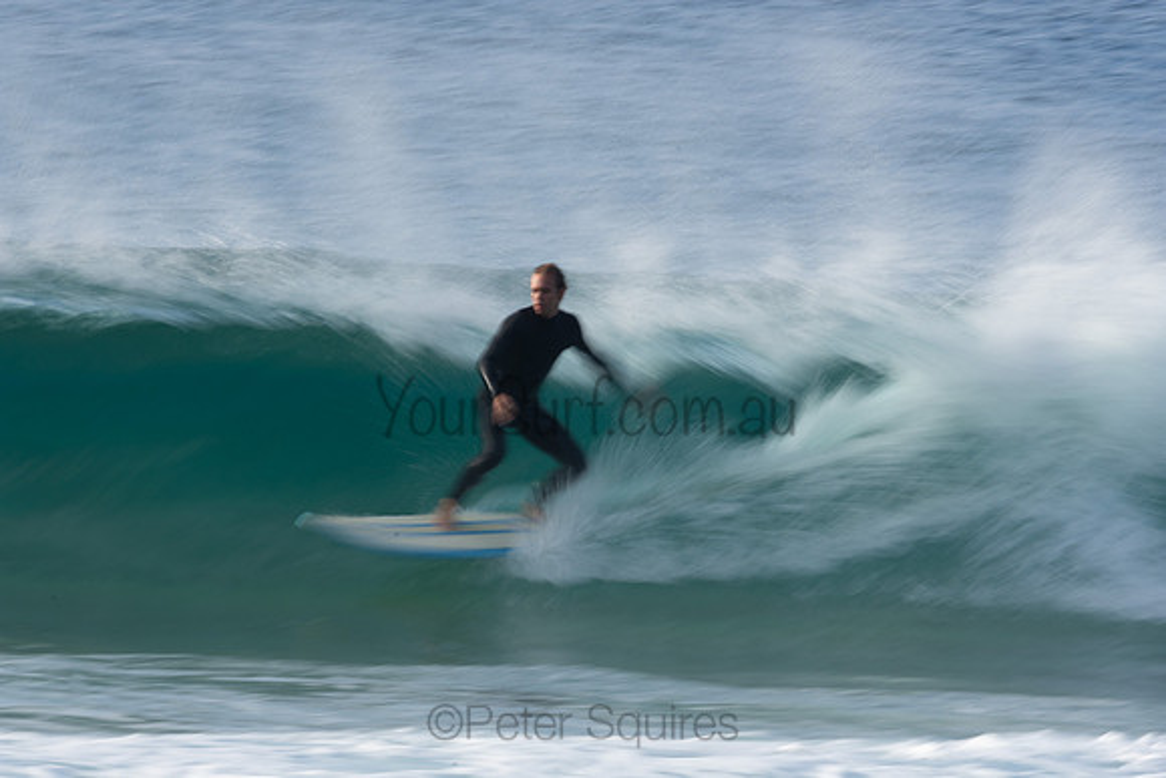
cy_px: 389
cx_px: 583
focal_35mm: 750
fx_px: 24296
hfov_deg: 2.7
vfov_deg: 1.8
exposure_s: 1/20
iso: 125
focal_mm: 500
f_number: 29
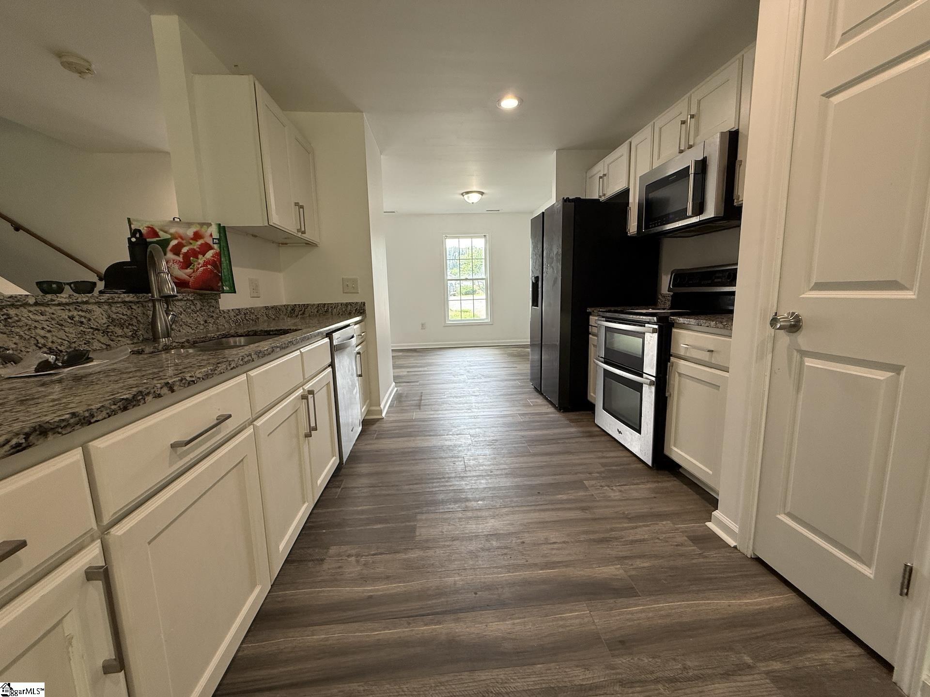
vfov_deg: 85.7
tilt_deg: -8.2
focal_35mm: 14
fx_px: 376
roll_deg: +1.8
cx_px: 465
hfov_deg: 102.1
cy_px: 348
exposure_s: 1/120
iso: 160
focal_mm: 2.22
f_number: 2.2
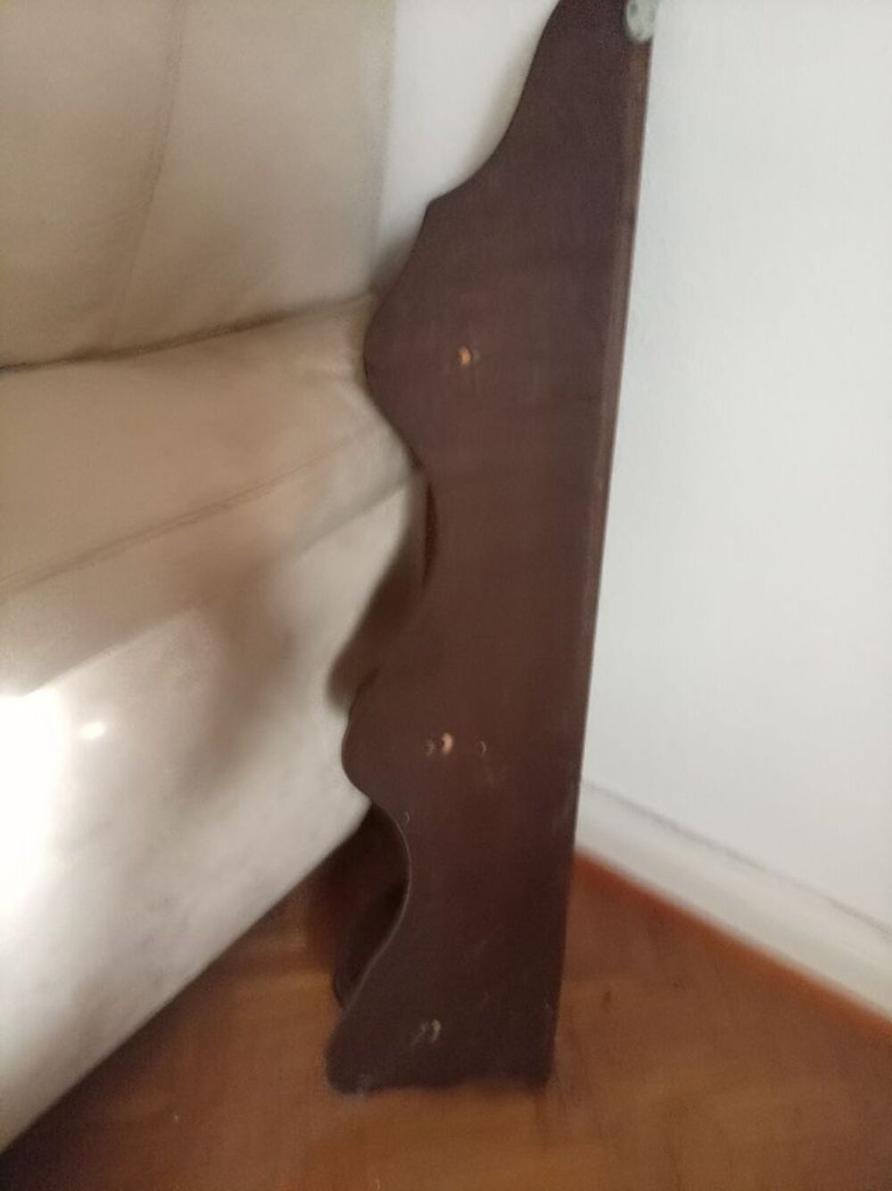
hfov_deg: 54.8
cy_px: 596
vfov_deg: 69.4
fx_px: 860
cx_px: 446
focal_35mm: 25
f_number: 1.8
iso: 1238
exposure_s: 1/20
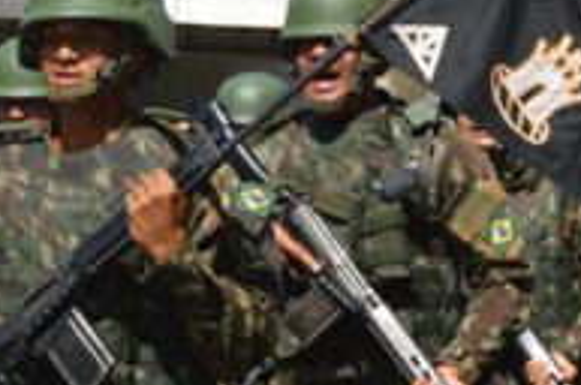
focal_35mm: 185
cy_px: 263
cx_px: 72
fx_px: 2981
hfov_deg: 11.1
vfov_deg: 7.4
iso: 100
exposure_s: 1/200
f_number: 10
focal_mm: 31
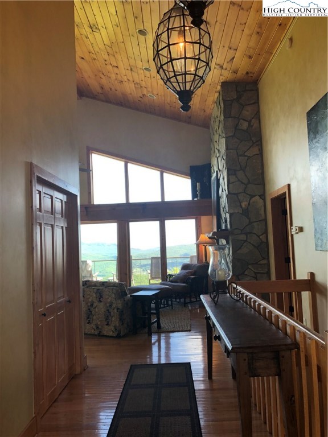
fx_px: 354
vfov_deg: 63.4
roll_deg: +2.3
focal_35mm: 28
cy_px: 218
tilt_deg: +3.5
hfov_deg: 49.7
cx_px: 164
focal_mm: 3.99
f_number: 1.8
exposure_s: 1/120
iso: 64
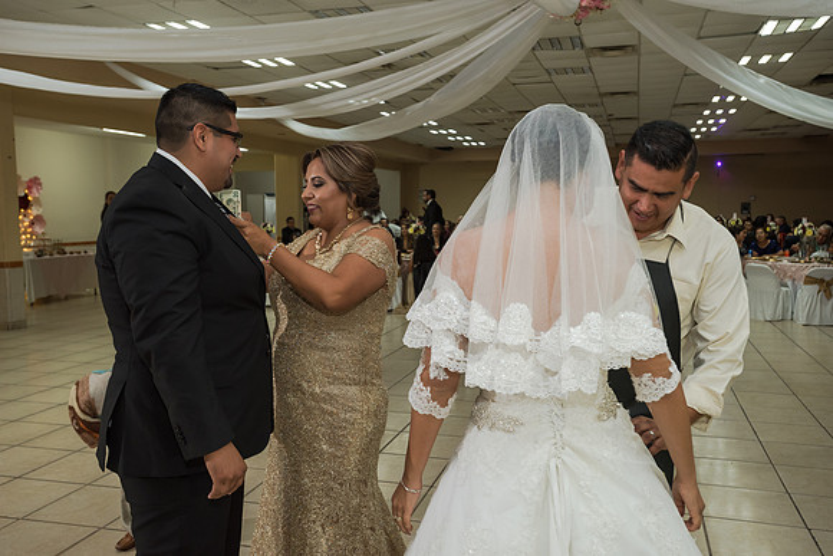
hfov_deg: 58.7
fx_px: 741
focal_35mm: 32
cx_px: 416
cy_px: 278
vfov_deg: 41.1
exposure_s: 1/100
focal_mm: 32
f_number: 4
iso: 1600
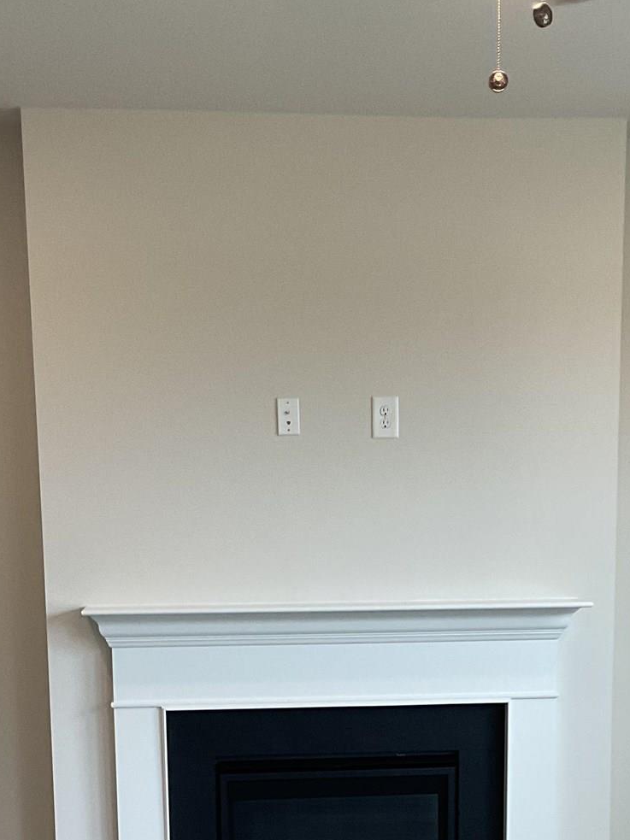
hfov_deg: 21.6
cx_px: 359
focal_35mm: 68
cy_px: 791
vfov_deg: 27.3
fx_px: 1650
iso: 64
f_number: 1.8
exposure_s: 1/120
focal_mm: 3
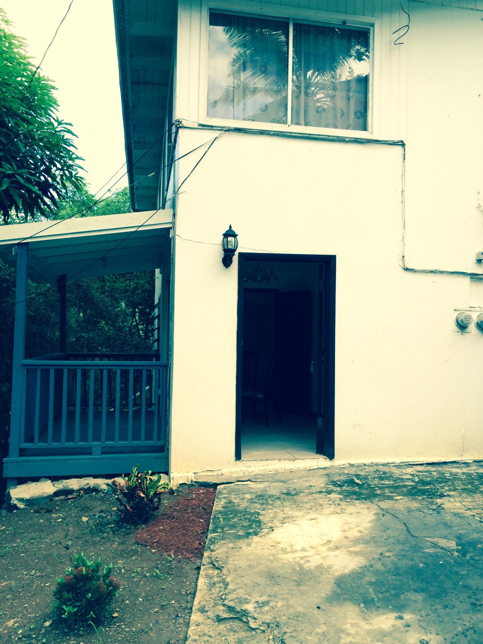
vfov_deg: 60.0
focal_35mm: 30
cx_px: 242
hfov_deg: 46.8
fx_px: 558
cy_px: 322
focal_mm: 4.12
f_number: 2.2
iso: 32
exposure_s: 1/366
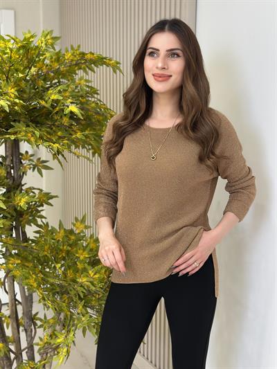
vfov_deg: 39.6
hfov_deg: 30.3
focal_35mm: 48
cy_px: 184
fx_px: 512
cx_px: 138
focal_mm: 6.86
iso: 80
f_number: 1.78
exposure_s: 1/100
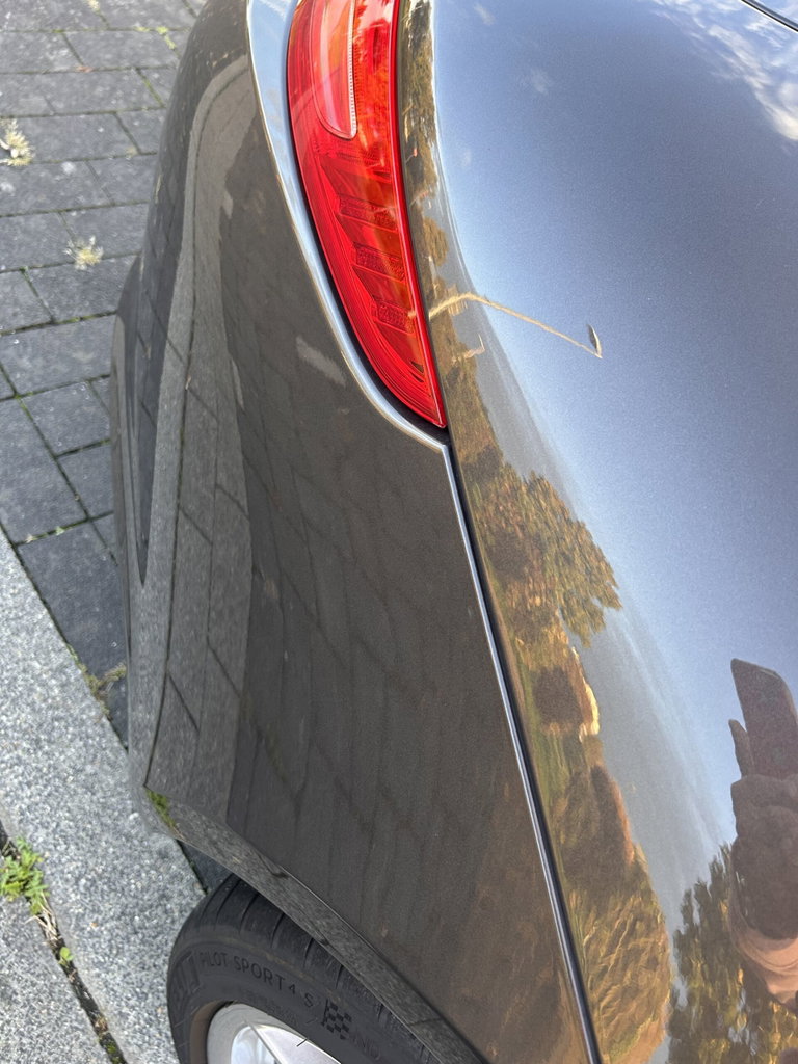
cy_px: 532
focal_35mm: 26
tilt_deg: -49.9
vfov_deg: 67.3
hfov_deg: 53.1
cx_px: 399
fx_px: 799
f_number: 1.5
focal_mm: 5.7
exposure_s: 1/121
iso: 125
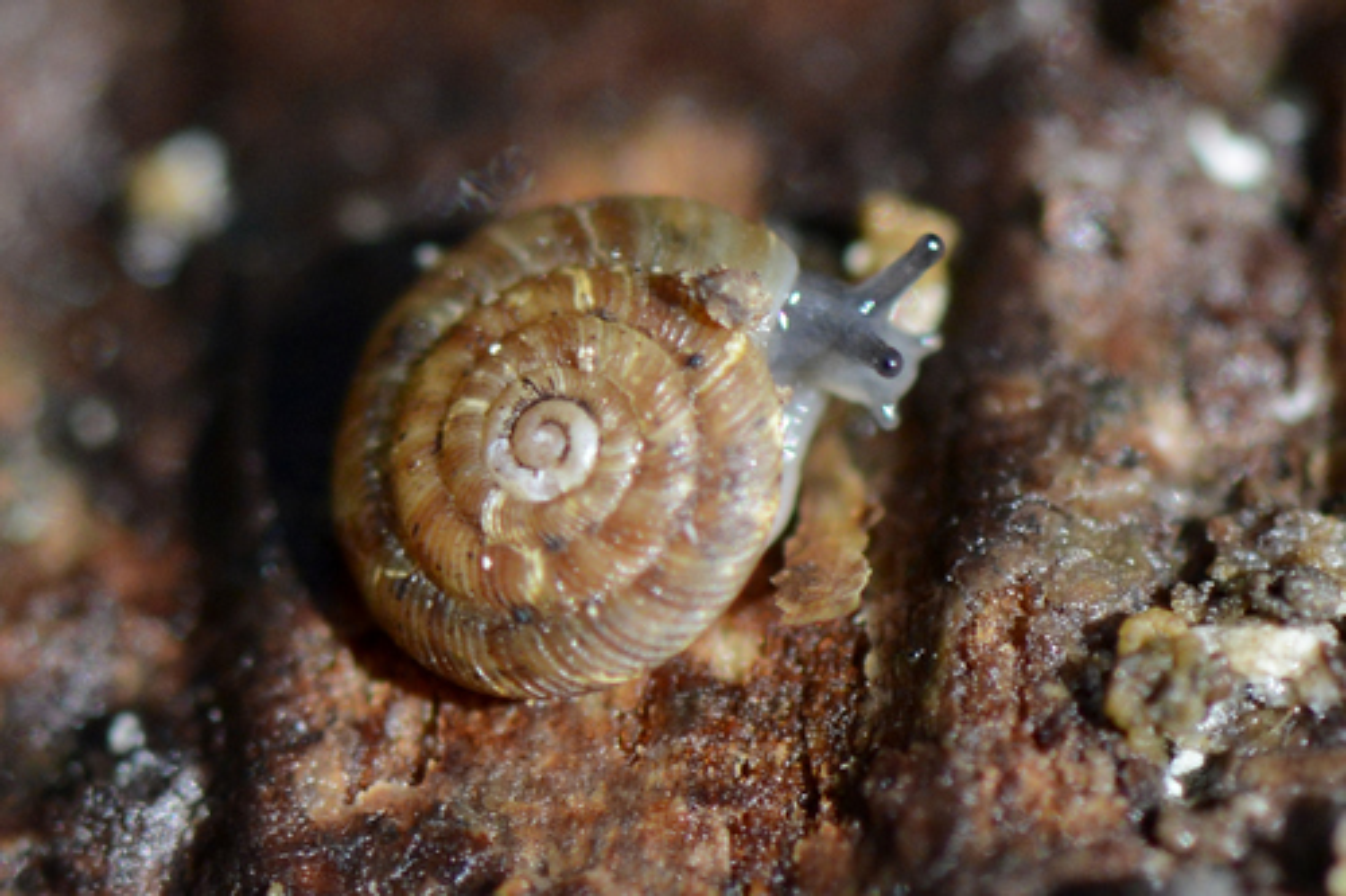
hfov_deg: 19.5
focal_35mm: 105
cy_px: 448
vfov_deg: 13.0
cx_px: 673
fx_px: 3924
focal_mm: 105
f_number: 6.3
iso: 800
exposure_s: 1/160
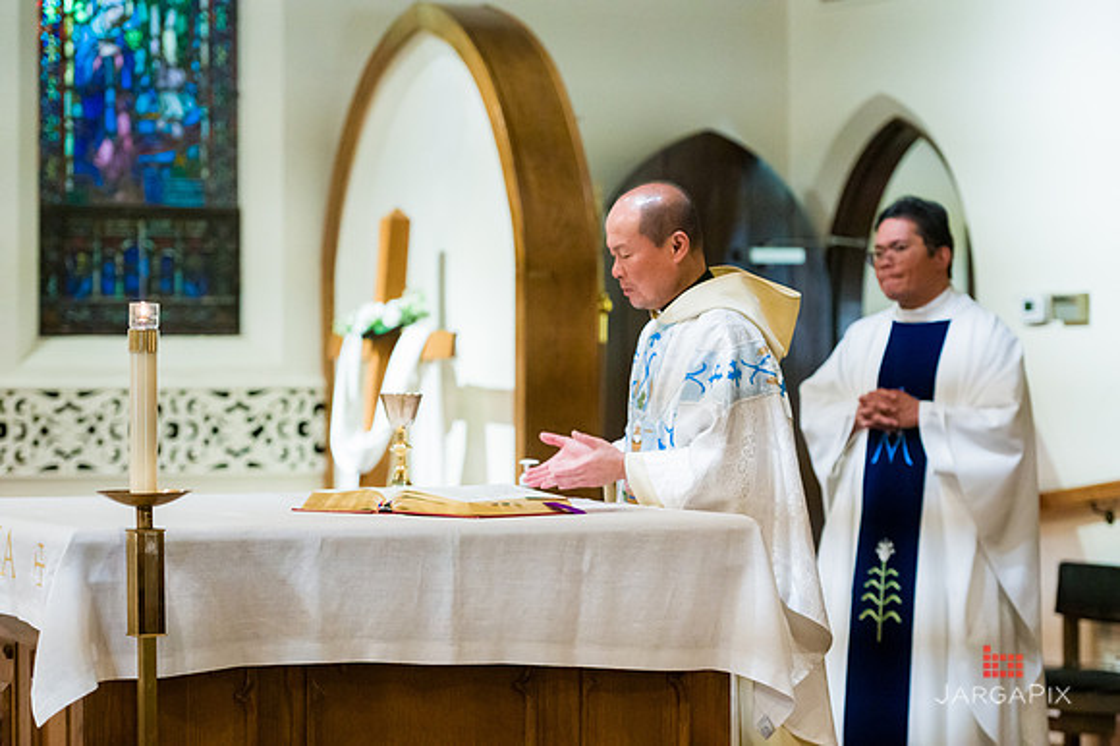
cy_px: 373
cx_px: 560
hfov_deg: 18.3
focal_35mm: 112
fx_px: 3482
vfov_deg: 12.2
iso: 6400
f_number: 3.2
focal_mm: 112
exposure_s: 1/250
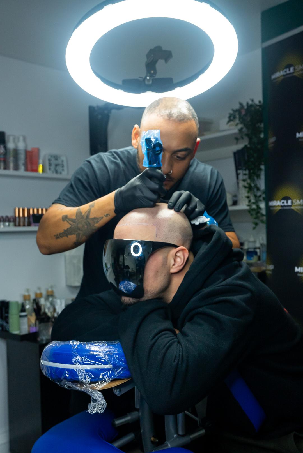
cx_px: 152
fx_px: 466
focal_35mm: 37
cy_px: 226
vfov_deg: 51.9
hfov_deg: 36.0
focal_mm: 37
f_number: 5.6
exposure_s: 1/250
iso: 1250
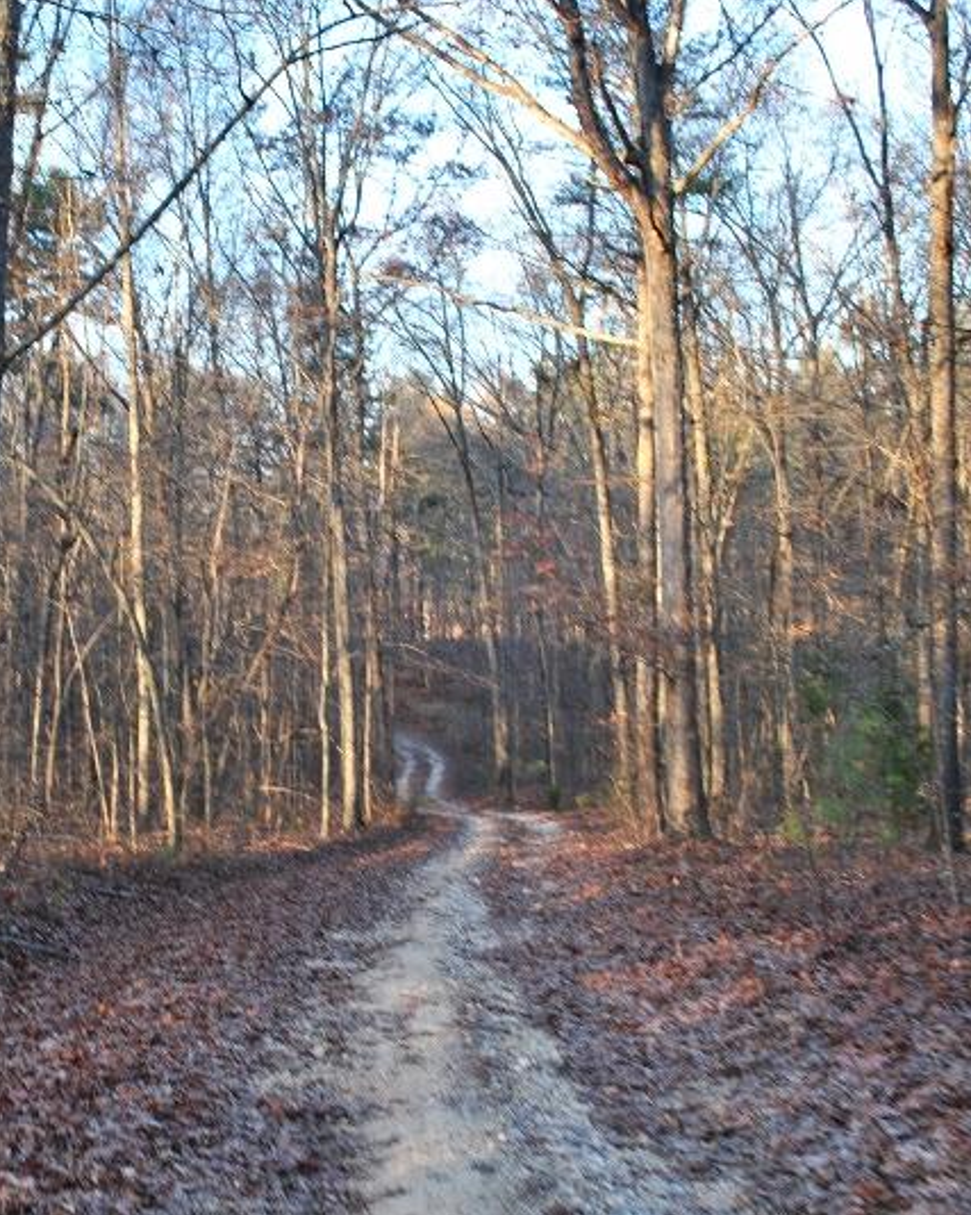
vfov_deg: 34.2
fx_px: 1976
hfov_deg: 27.2
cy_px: 606
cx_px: 246
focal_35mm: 55
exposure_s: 1/60
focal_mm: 26
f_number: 6.3
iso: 200
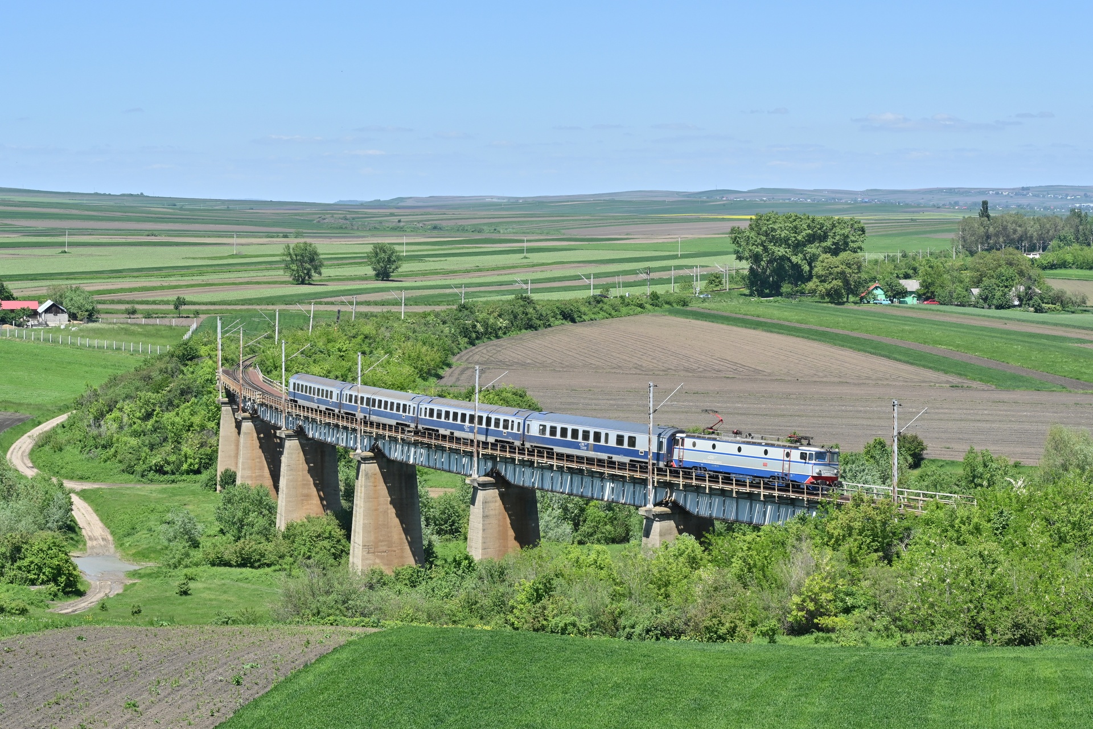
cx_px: 546
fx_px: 2034
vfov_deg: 20.3
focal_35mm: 67
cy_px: 364
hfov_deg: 30.1
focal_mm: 67
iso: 250
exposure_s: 1/1000
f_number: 8
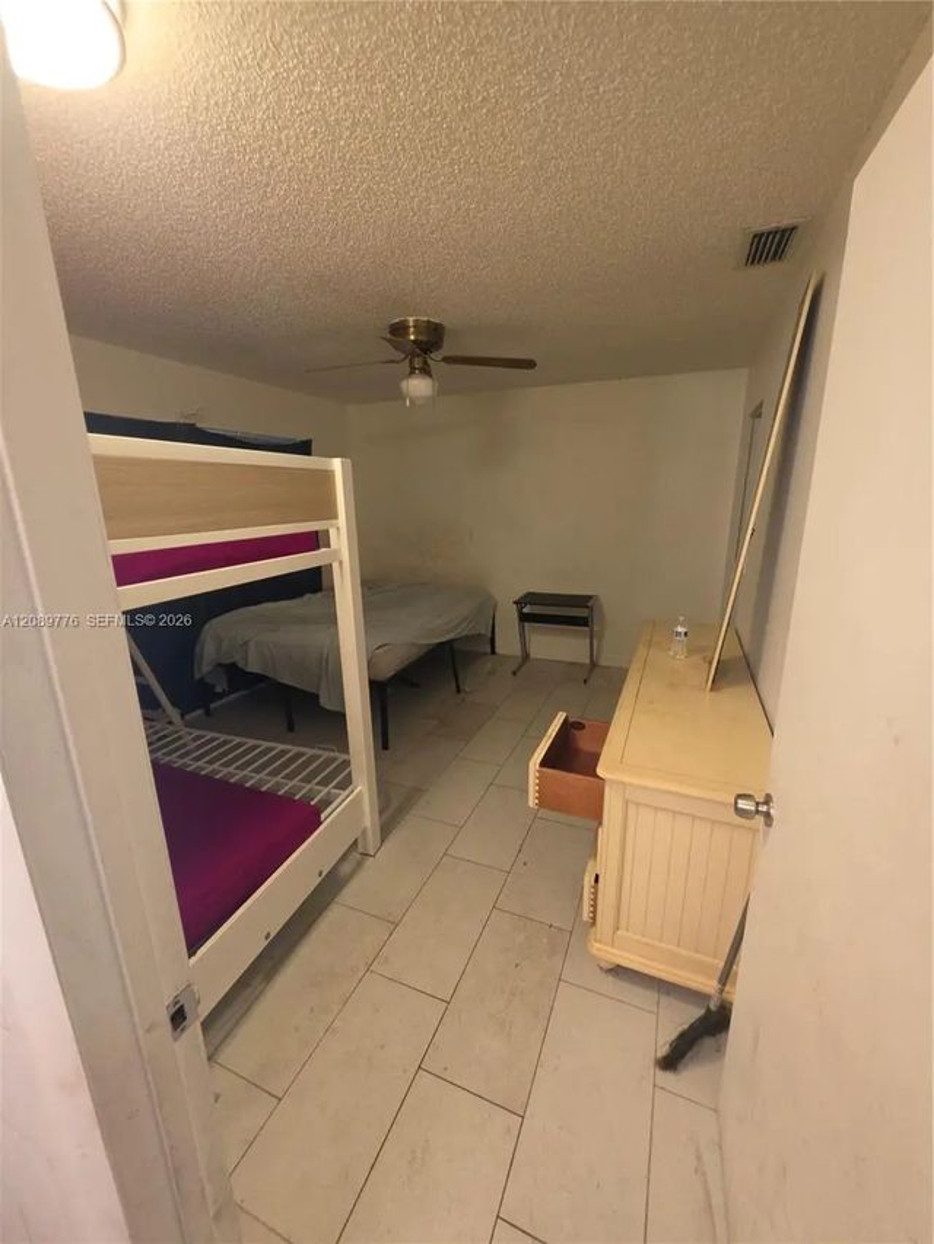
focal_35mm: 13
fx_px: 468
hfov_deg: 89.9
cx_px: 467
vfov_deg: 106.2
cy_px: 622
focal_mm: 2.2
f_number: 1.9
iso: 200
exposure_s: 1/50
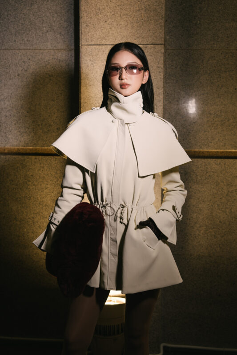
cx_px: 118
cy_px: 178
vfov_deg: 45.4
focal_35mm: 43
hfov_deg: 31.2
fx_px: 425
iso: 500
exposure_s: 1/100
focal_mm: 43
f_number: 3.5
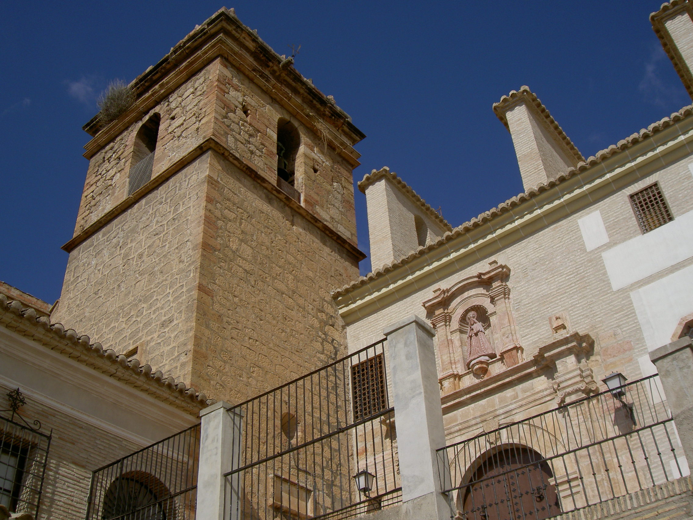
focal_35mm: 39
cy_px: 260
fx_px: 781
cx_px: 346
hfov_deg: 47.9
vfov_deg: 36.8
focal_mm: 8
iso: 50
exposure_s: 1/1250
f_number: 4.7
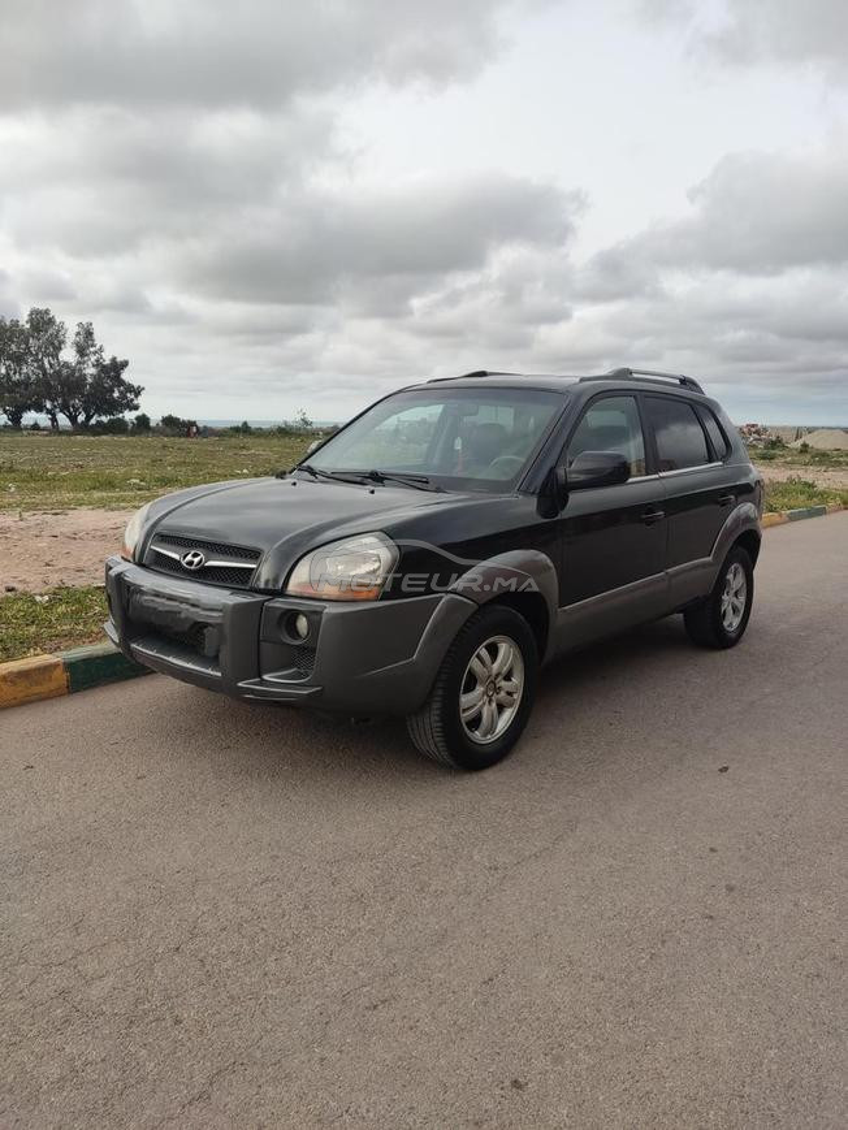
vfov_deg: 69.4
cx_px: 424
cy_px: 565
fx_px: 816
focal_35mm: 25
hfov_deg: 54.9
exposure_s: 1/461
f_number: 1.79
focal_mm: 4.71
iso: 50
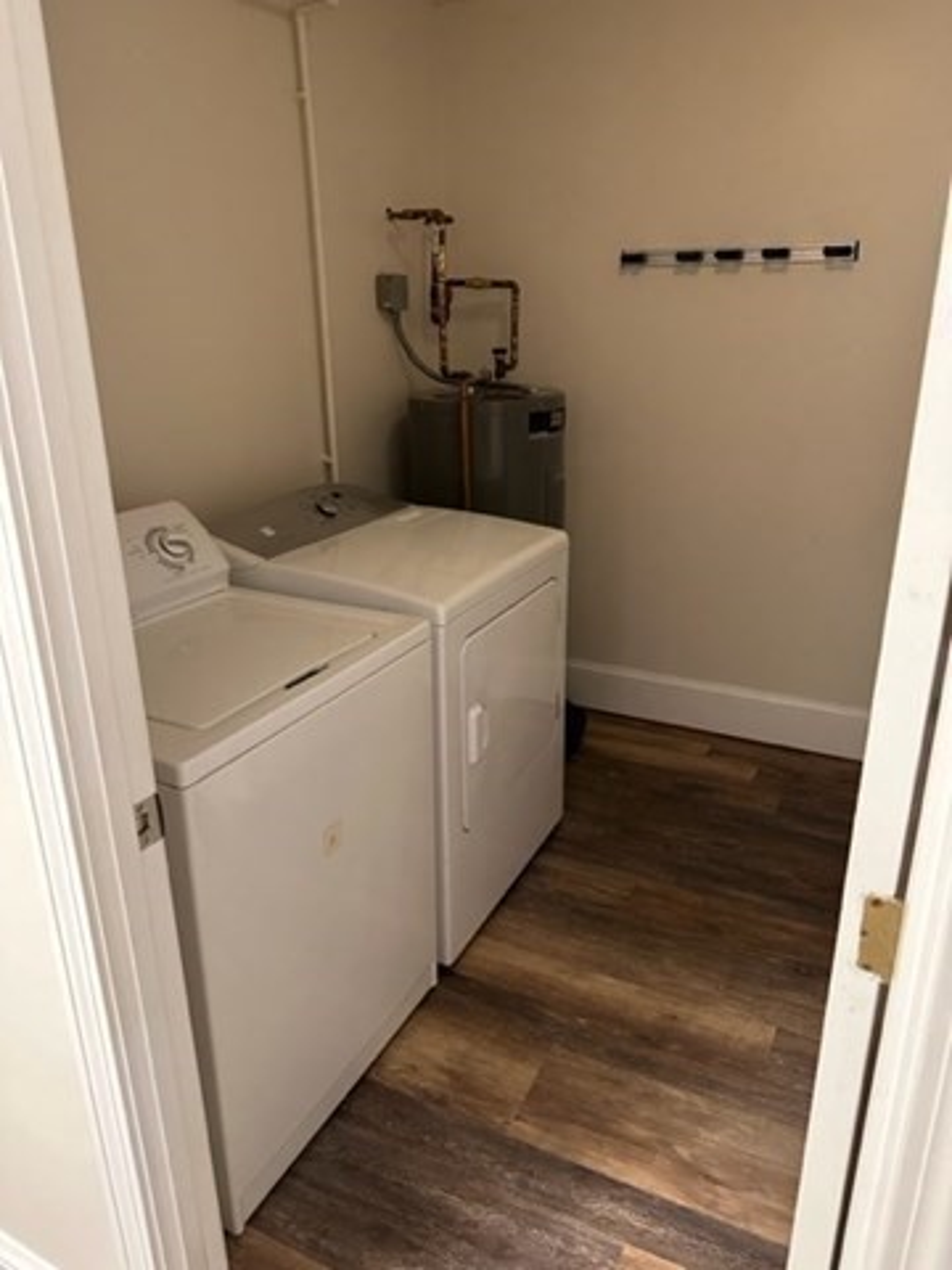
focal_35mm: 24
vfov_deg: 71.6
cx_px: 476
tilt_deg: -19.2
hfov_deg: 56.8
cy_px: 635
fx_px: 880
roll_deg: +0.8
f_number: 1.78
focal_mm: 6.86
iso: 500
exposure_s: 1/60
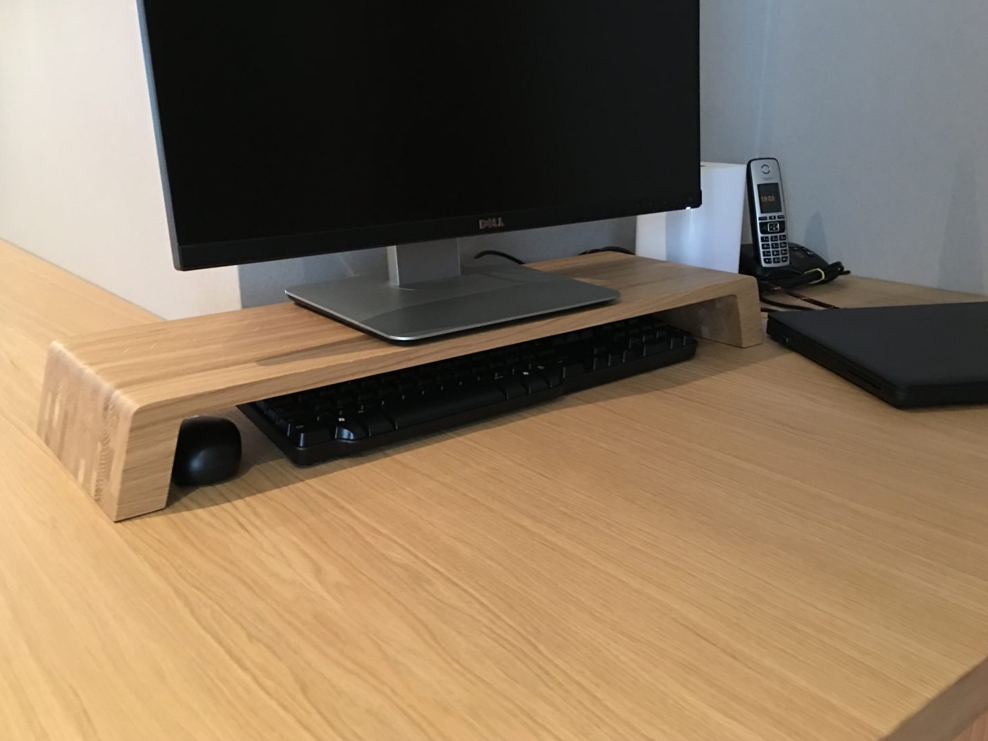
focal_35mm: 32
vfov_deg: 44.2
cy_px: 371
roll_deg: +0.7
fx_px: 913
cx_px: 465
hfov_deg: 56.8
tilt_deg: -16.3
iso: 100
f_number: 2.2
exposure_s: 1/4
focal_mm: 4.15
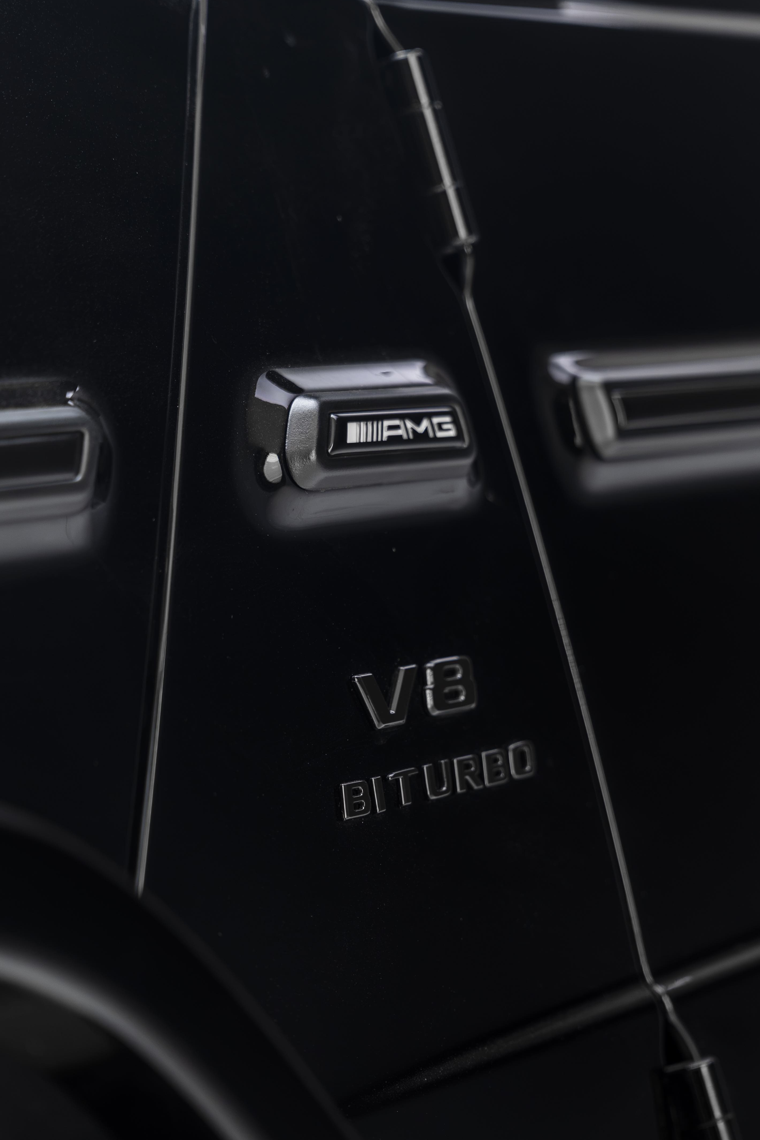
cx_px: 415
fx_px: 3641
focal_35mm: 115
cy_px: 604
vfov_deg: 17.8
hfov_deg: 11.9
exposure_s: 1/100
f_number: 2.8
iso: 640
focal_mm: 70
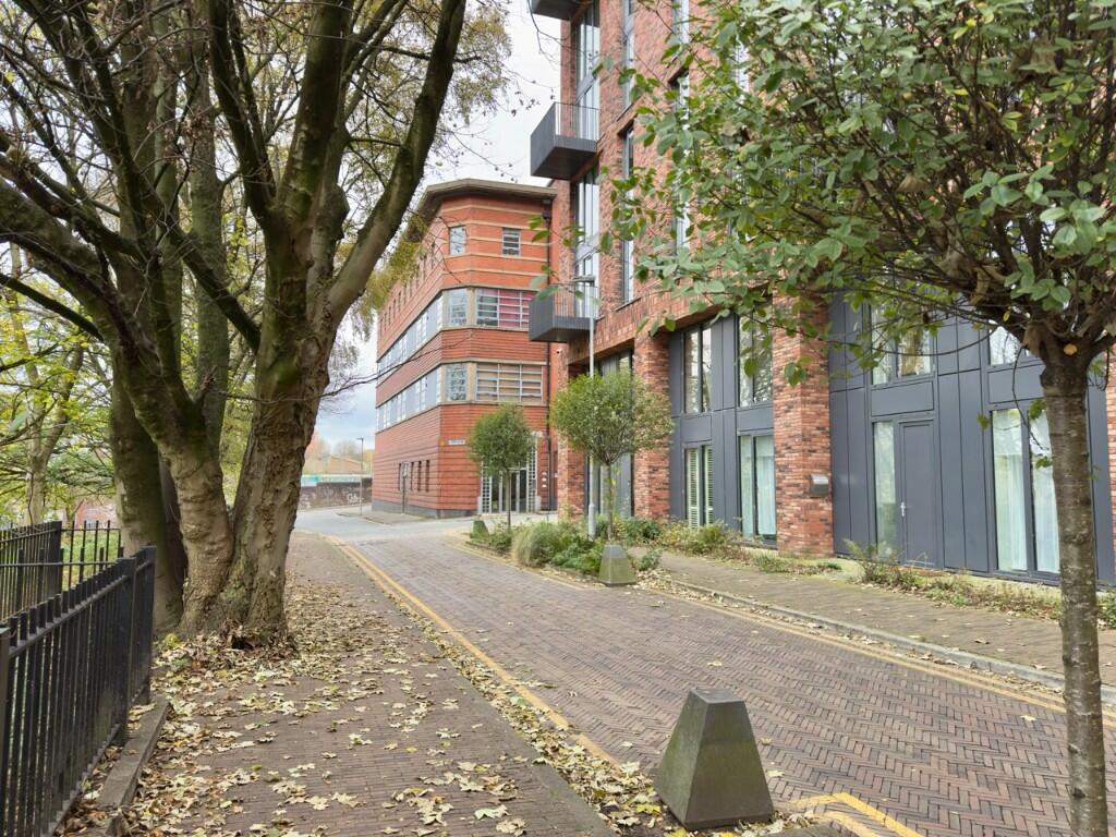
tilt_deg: +6.0
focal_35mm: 24
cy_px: 418
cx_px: 558
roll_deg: +0.2
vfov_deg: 56.8
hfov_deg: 71.6
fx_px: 774
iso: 80
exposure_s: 1/209
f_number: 1.78
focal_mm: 6.76
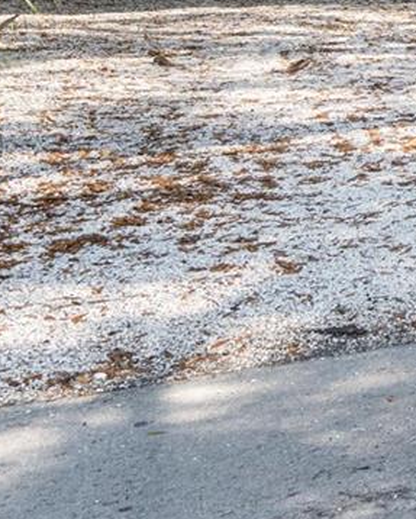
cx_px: 960
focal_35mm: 88
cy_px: -72
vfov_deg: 20.5
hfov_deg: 13.5
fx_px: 1353
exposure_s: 1/100
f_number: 8
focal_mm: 21
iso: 250
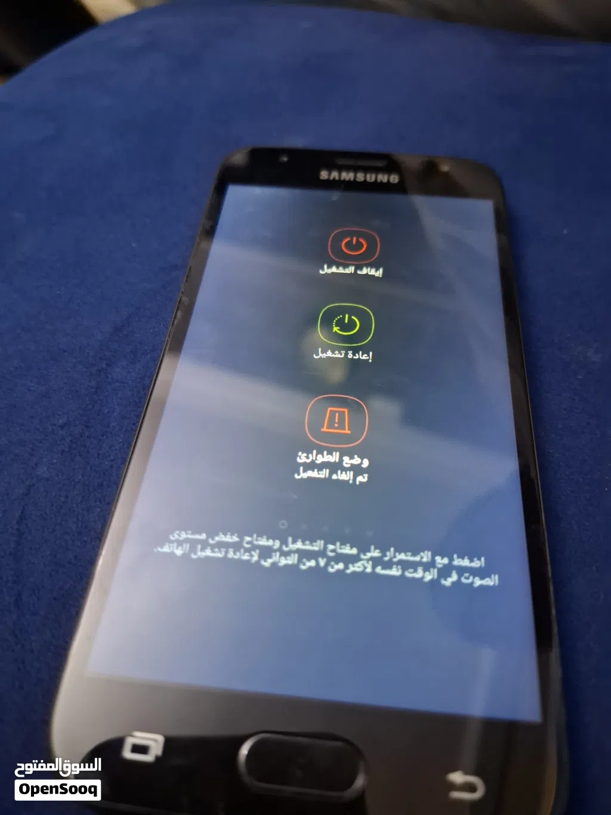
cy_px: 408
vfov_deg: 73.9
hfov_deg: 58.9
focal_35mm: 23
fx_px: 541
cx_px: 306
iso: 800
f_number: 1.8
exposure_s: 1/20
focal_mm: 5.54
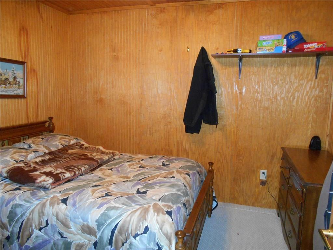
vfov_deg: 53.1
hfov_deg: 67.3
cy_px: 125
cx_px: 166
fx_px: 250
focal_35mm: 26
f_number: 3.2
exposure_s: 1/25
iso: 560
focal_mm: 4.6
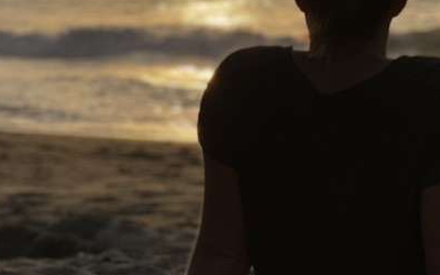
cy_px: 107
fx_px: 1691
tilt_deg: -5.2
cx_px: 82
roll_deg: +1.9
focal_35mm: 141
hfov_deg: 14.7
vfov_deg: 9.3
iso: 32
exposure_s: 1/3984
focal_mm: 6
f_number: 2
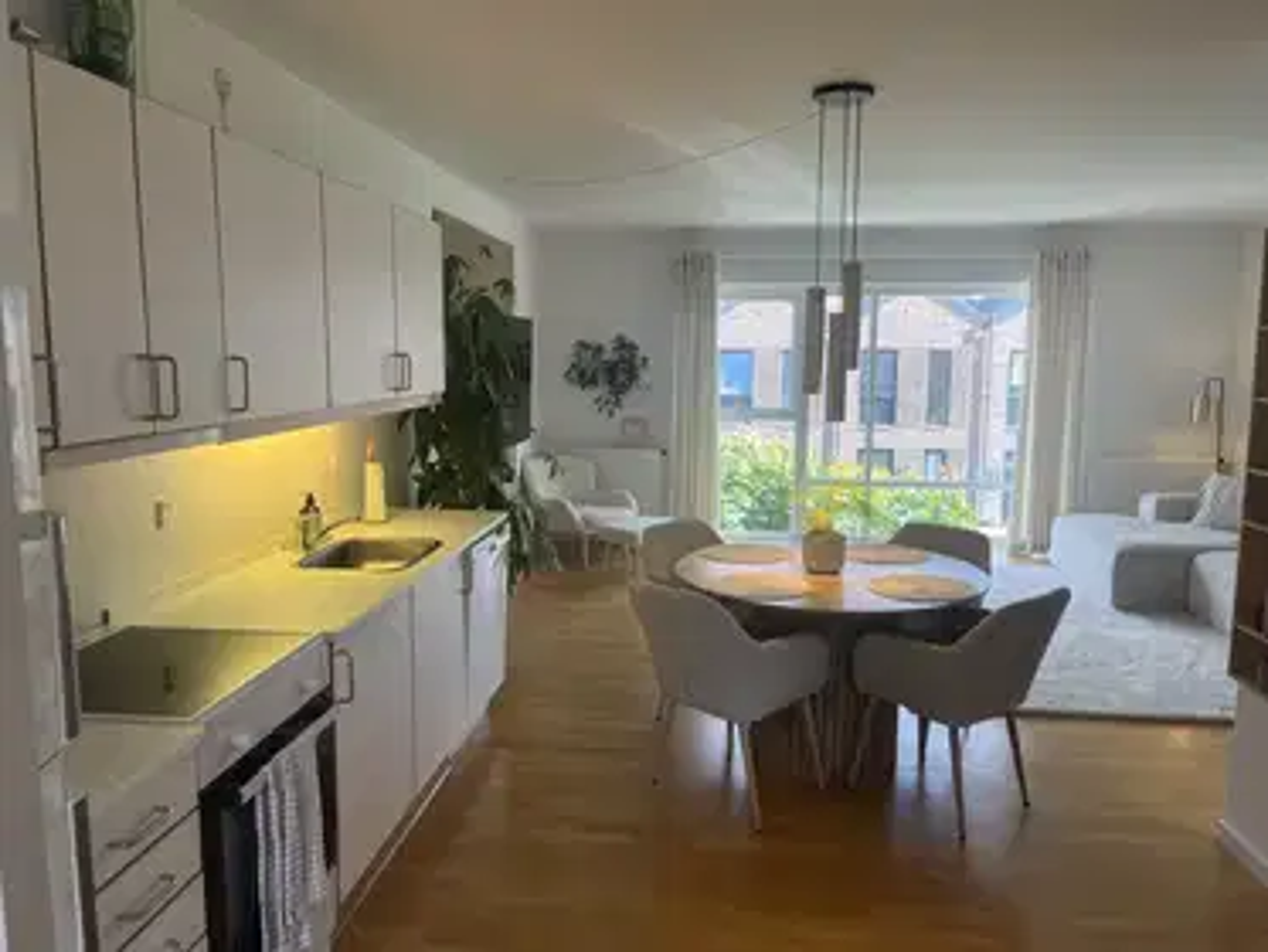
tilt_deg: -8.3
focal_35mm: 26
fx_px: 953
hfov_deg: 67.3
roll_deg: -0.4
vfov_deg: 53.1
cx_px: 634
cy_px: 476
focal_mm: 5.1
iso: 32
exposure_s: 1/100
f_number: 1.6
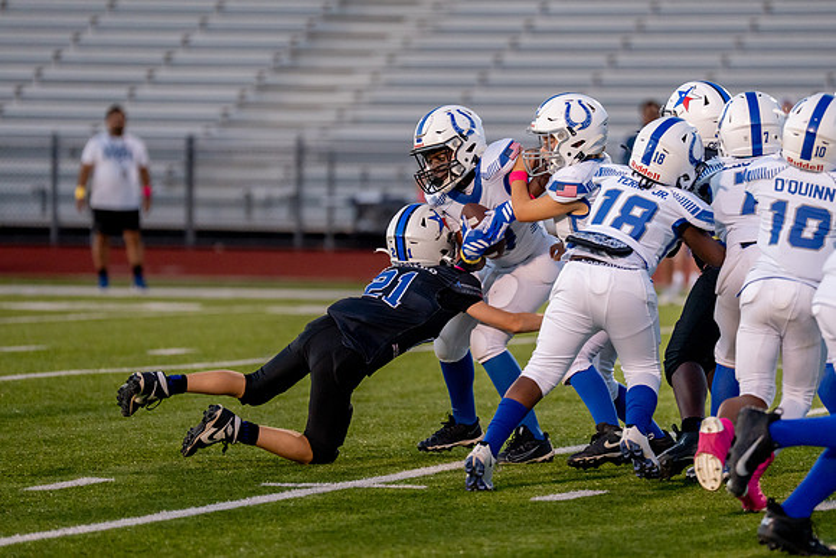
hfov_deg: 7.6
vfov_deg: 5.1
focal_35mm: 269
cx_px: 455
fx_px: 6254
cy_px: 259
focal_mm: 200
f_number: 2.8
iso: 1600
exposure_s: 1/1250
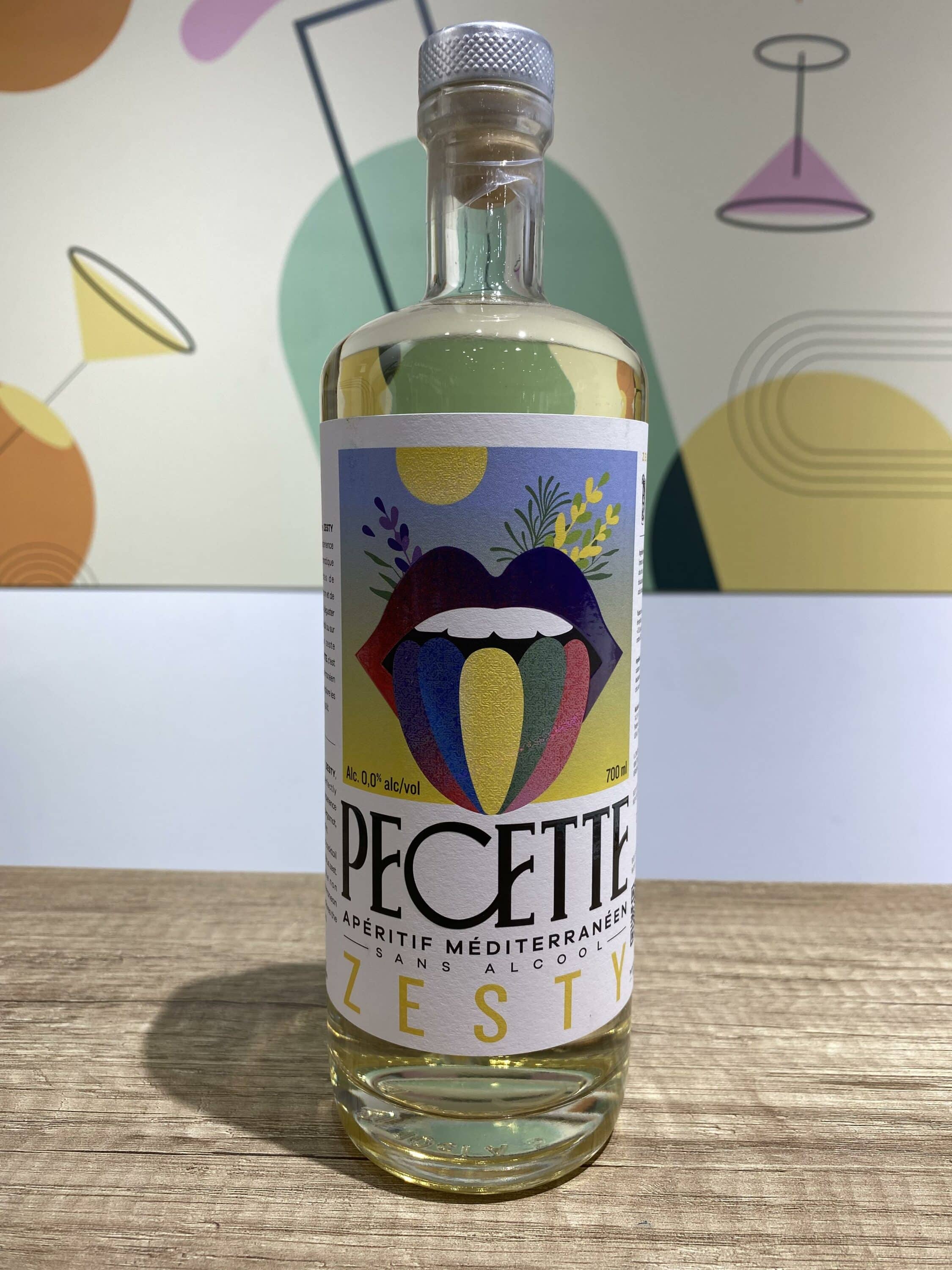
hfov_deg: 53.1
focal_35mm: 26
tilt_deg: -6.1
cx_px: 476
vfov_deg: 67.3
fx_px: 953
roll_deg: -0.9
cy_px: 635
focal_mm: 4.25
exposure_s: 1/105
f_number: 1.8
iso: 32
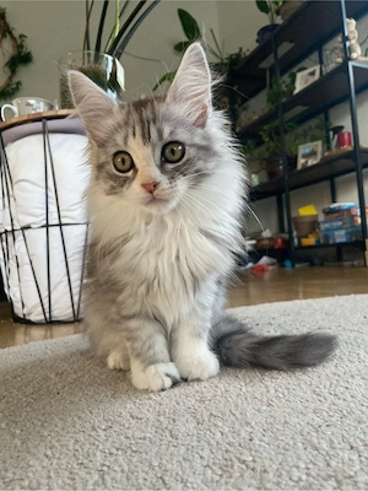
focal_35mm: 26
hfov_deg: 53.1
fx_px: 369
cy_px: 246
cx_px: 184
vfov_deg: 67.3
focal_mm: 4.25
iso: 400
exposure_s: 1/60
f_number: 1.8
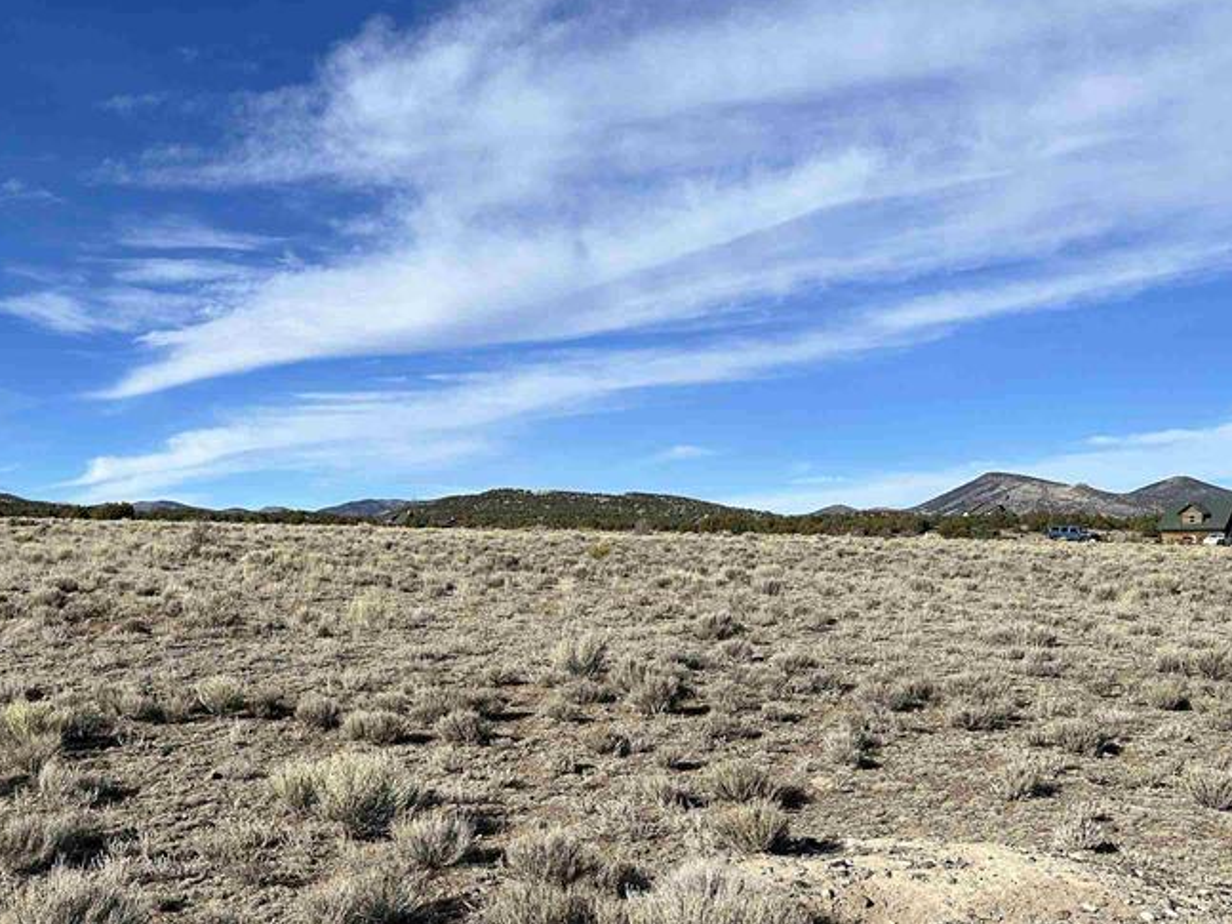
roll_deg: +0.0
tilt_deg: -0.4
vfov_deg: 37.4
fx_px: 1352
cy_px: 593
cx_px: 305
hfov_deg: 47.1
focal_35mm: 38
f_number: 1.78
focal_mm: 6.86
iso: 80
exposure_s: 1/6211
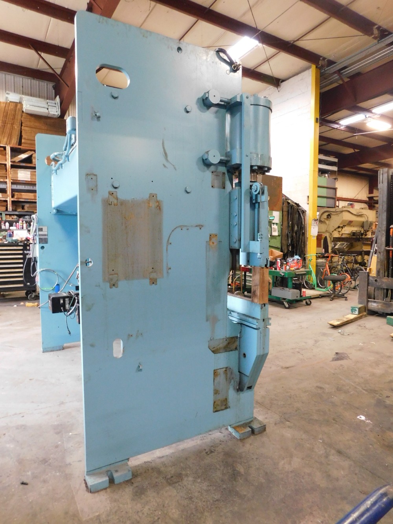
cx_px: 196
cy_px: 262
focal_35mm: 23
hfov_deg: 58.9
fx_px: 348
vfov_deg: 73.9
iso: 400
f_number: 3
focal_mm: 4
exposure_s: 1/15
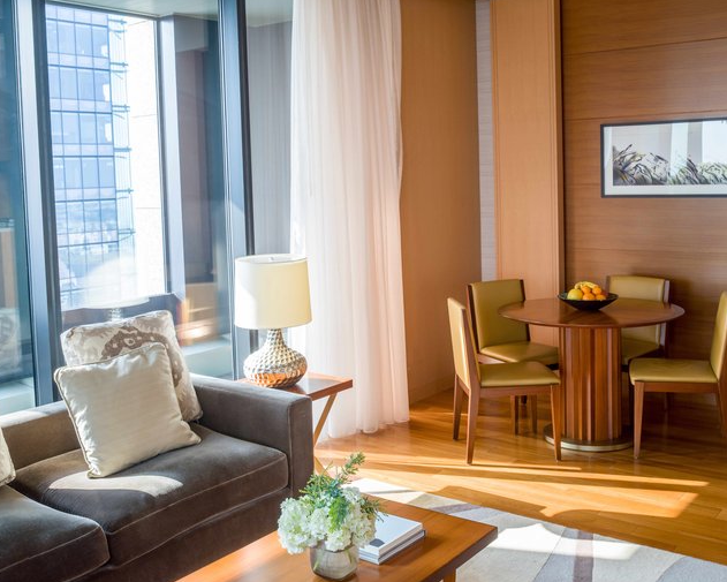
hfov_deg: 47.9
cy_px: 235
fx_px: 818
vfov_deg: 39.0
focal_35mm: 38
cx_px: 379
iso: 100
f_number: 8
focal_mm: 30
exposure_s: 1/10
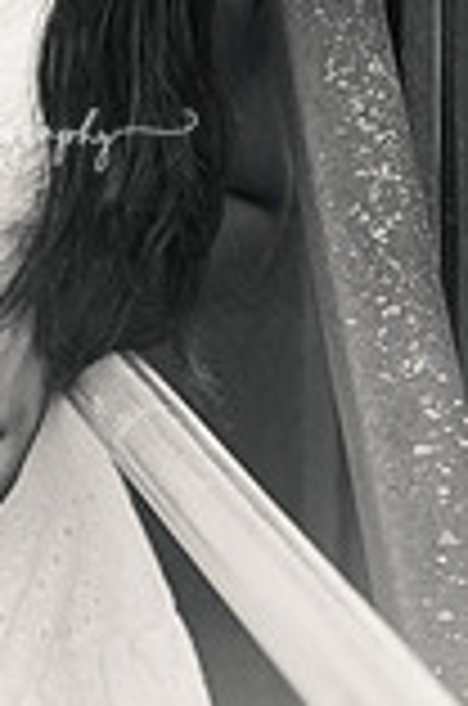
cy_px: -108
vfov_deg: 6.0
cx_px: -162
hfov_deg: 4.0
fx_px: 6757
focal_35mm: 345
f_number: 3.5
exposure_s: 1/640
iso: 400
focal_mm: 120
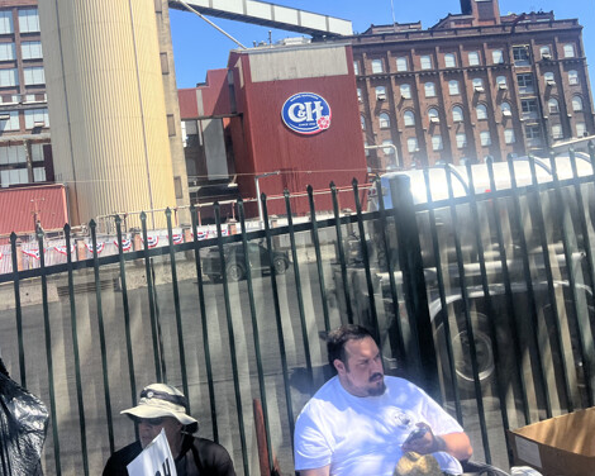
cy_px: 185
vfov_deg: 40.9
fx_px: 634
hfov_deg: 49.2
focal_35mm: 36
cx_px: 189
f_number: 1.5
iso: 50
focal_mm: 5.7
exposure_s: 1/2208
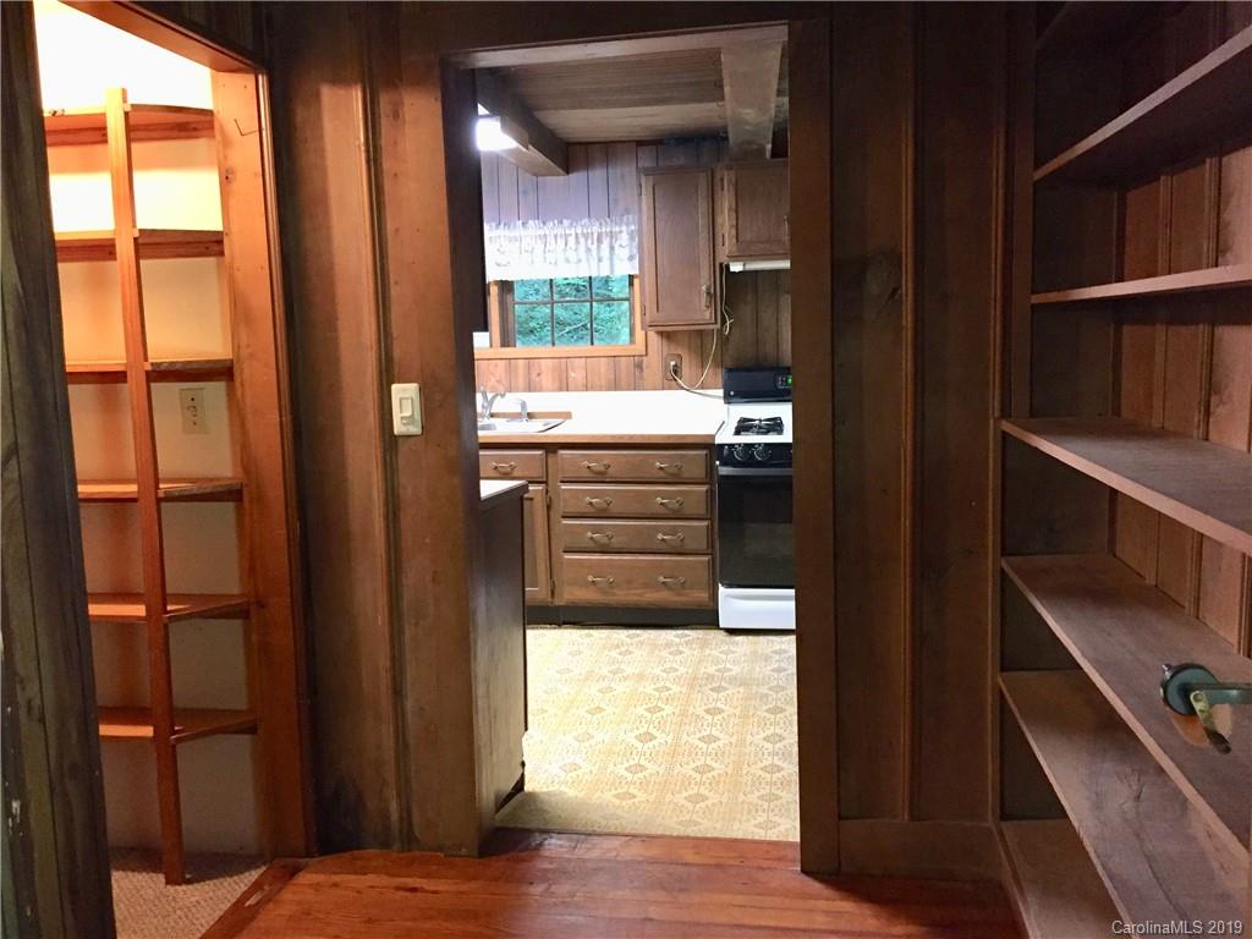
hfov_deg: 61.7
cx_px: 626
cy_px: 470
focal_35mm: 29
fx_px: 1049
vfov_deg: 48.2
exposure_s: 1/30
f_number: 2.2
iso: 250
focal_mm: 4.15
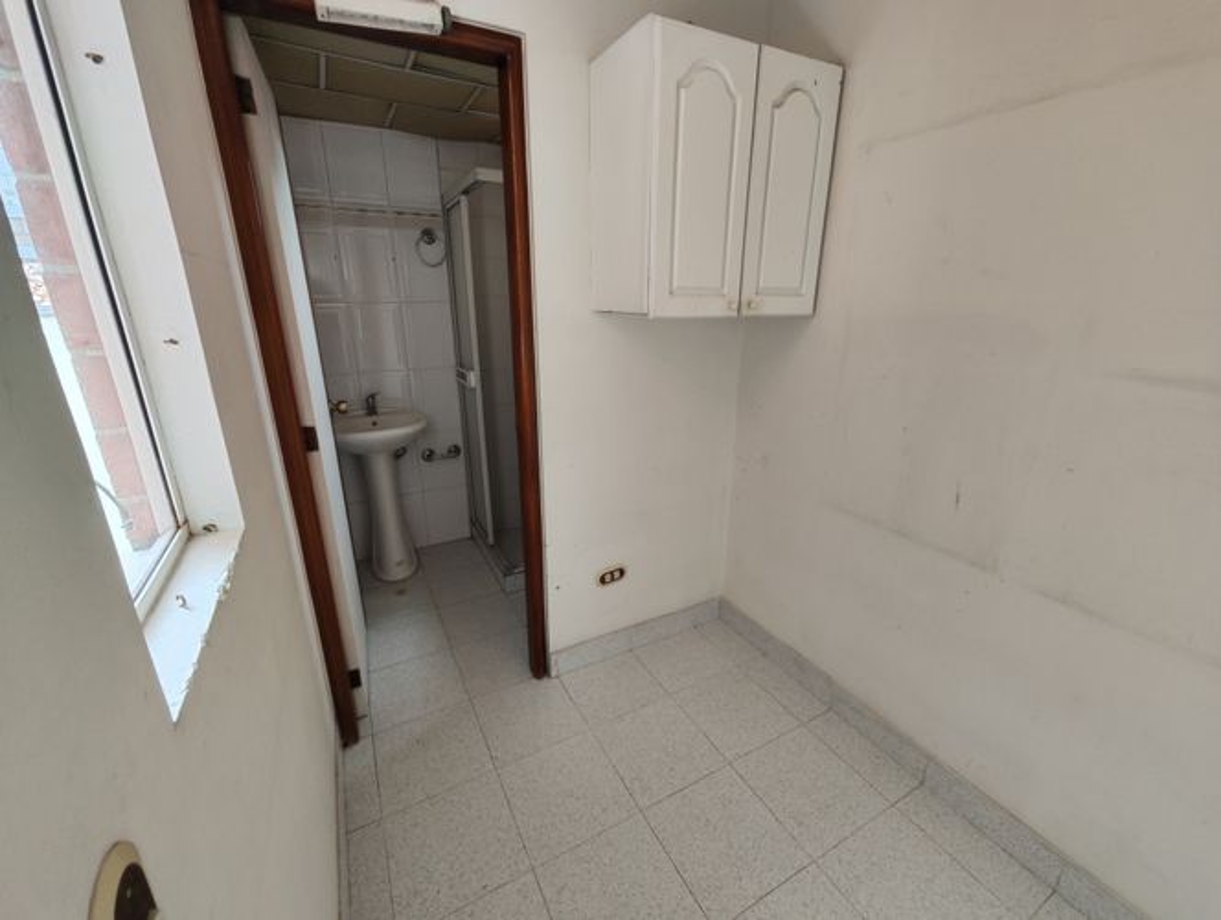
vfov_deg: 85.8
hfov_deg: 102.0
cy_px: 460
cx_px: 610
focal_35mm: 14
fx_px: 495
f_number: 2.2
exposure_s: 1/30
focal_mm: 2.16
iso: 149
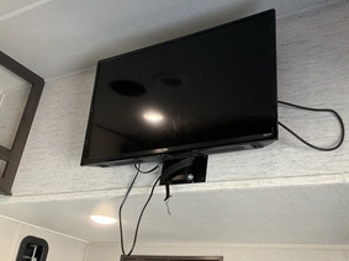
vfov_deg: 35.1
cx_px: 192
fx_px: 413
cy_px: 117
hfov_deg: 45.7
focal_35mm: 41
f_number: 1.8
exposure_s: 1/60
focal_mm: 3
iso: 100
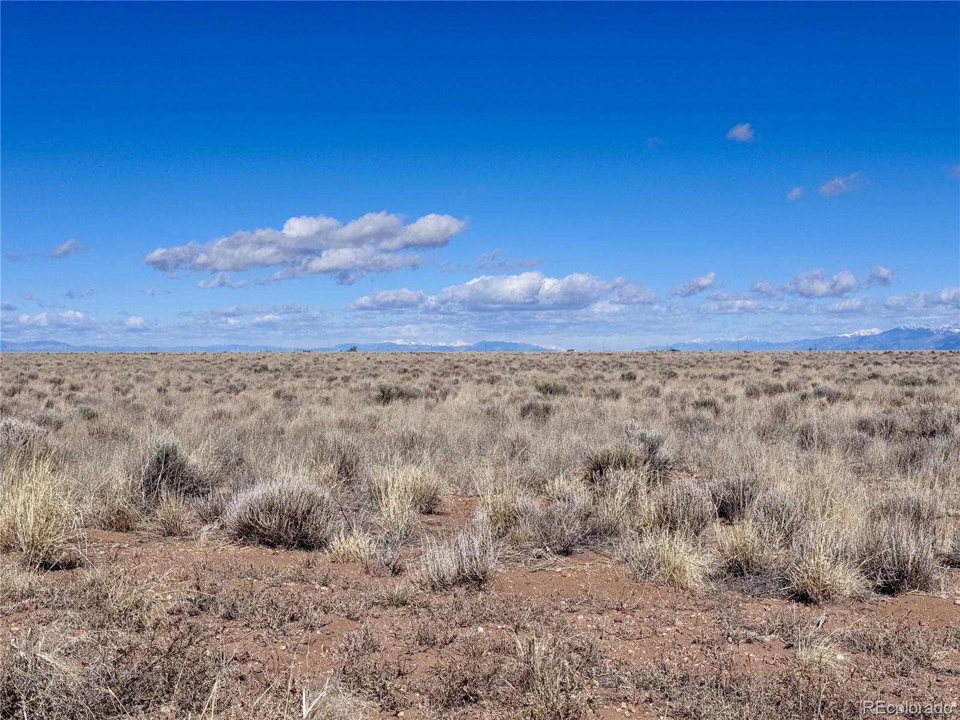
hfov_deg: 39.7
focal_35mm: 48
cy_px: 360
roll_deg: -1.0
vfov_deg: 30.3
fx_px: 1331
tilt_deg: -2.5
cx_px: 480
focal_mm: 6.76
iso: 64
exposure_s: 1/12500
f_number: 1.78
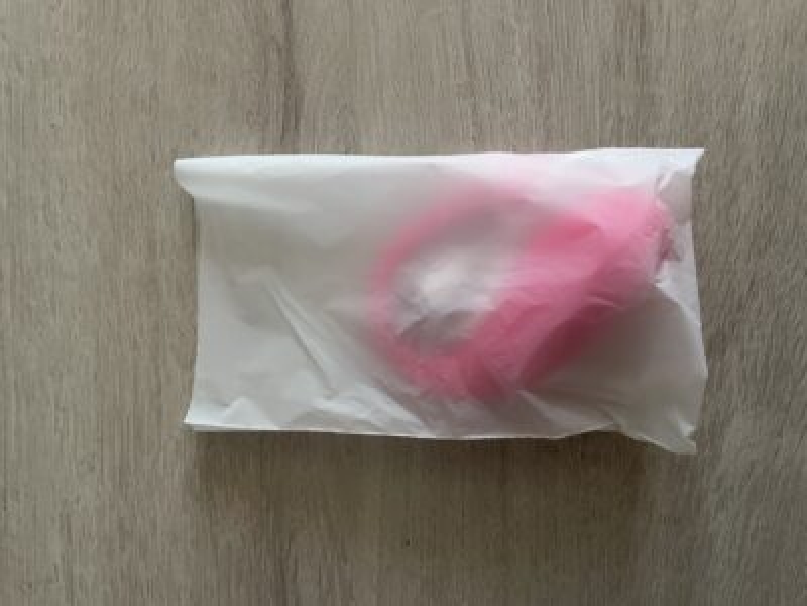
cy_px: 303
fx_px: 606
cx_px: 404
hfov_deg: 67.3
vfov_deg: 53.1
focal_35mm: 26
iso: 640
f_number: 1.6
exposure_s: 1/35
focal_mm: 4.2
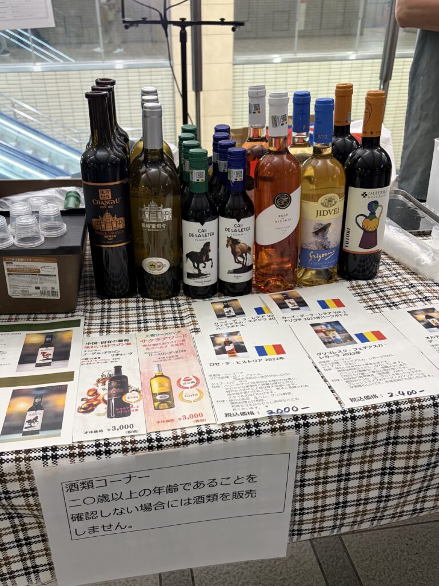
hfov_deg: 53.1
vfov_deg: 67.3
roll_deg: +0.8
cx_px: 220
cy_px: 293
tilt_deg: -31.1
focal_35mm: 26
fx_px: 440
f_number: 1.6
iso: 160
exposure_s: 1/50
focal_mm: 5.96
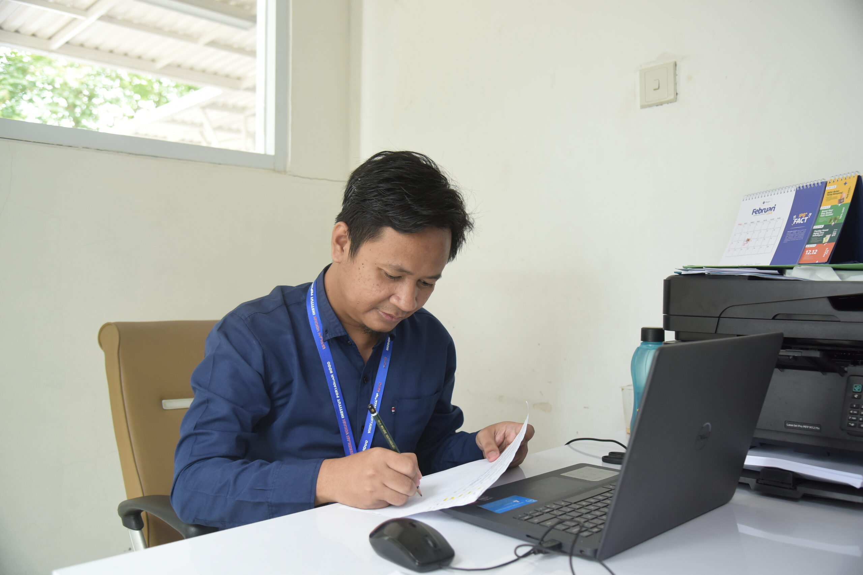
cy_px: 288
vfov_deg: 41.1
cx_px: 432
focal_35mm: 32
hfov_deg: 58.7
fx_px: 767
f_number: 4.5
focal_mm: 32
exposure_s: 1/125
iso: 1250
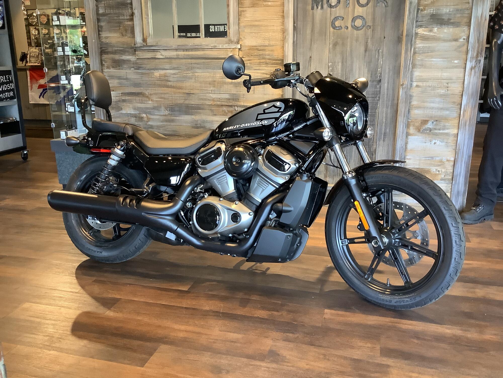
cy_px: 189
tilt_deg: -17.0
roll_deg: +0.7
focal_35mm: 31
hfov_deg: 58.4
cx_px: 252
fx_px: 450
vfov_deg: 45.4
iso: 250
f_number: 2.4
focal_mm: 3.3
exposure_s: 1/50
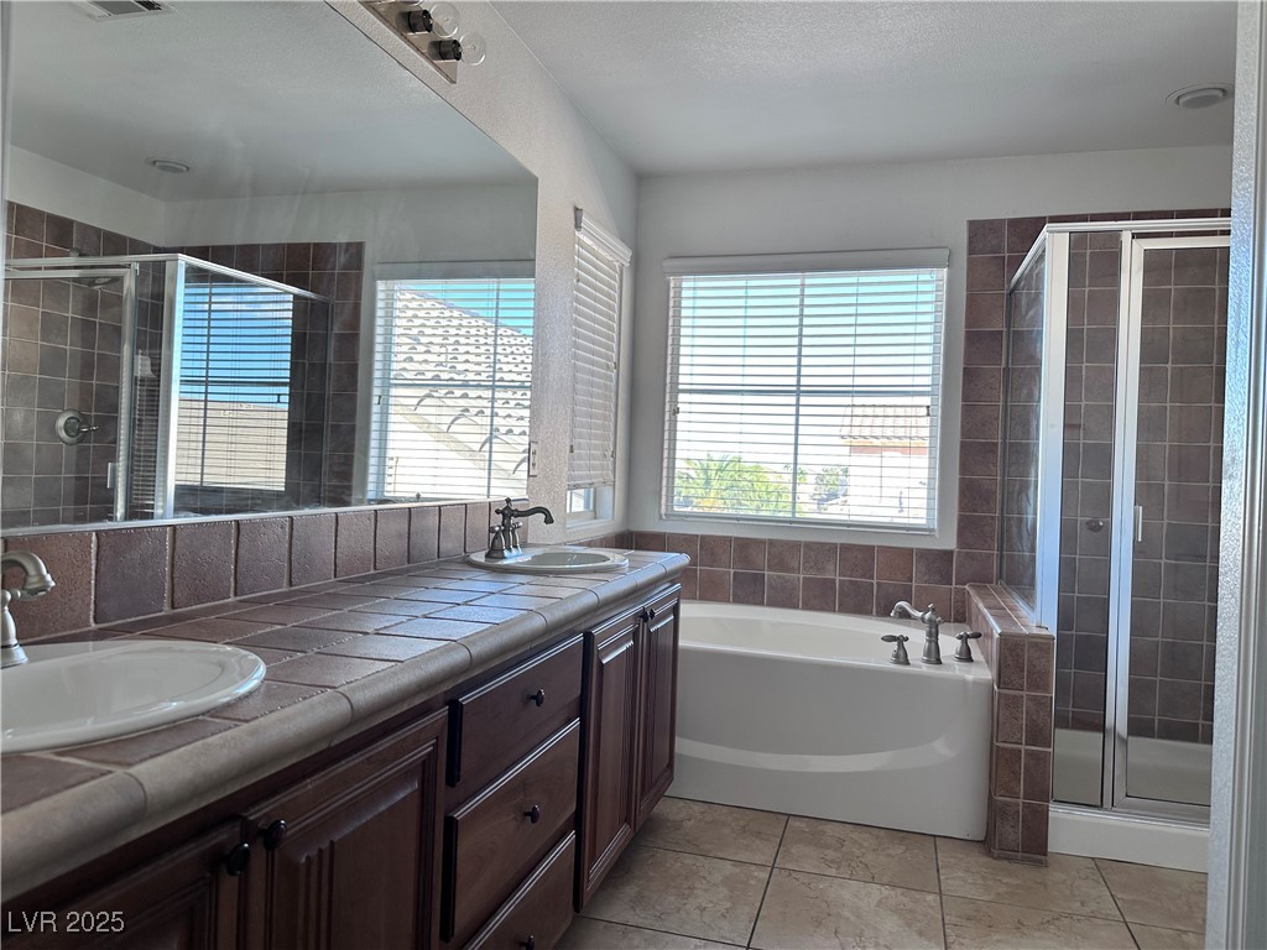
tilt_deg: +0.0
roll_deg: -1.9
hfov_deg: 71.6
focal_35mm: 24
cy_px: 475
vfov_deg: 56.8
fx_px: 878
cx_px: 634
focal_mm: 6.86
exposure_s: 1/207
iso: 64
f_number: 1.78
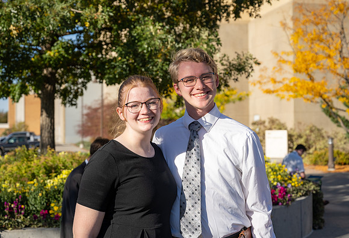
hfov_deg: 33.7
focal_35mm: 59
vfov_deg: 23.4
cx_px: 182
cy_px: 115
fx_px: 576
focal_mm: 56
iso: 100
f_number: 4.5
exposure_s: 1/1000
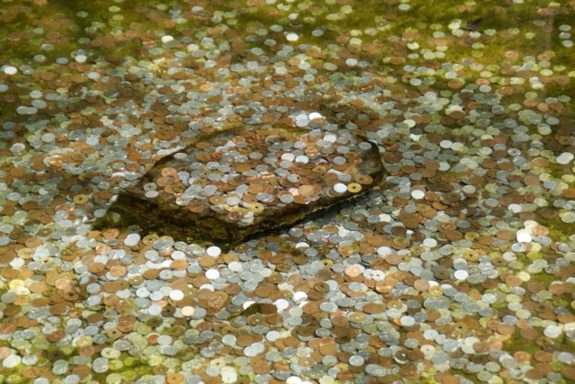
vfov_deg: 10.2
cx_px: 288
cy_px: 192
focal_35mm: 135
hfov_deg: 15.2
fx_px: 2157
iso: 100
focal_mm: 90
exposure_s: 1/200
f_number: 5.6
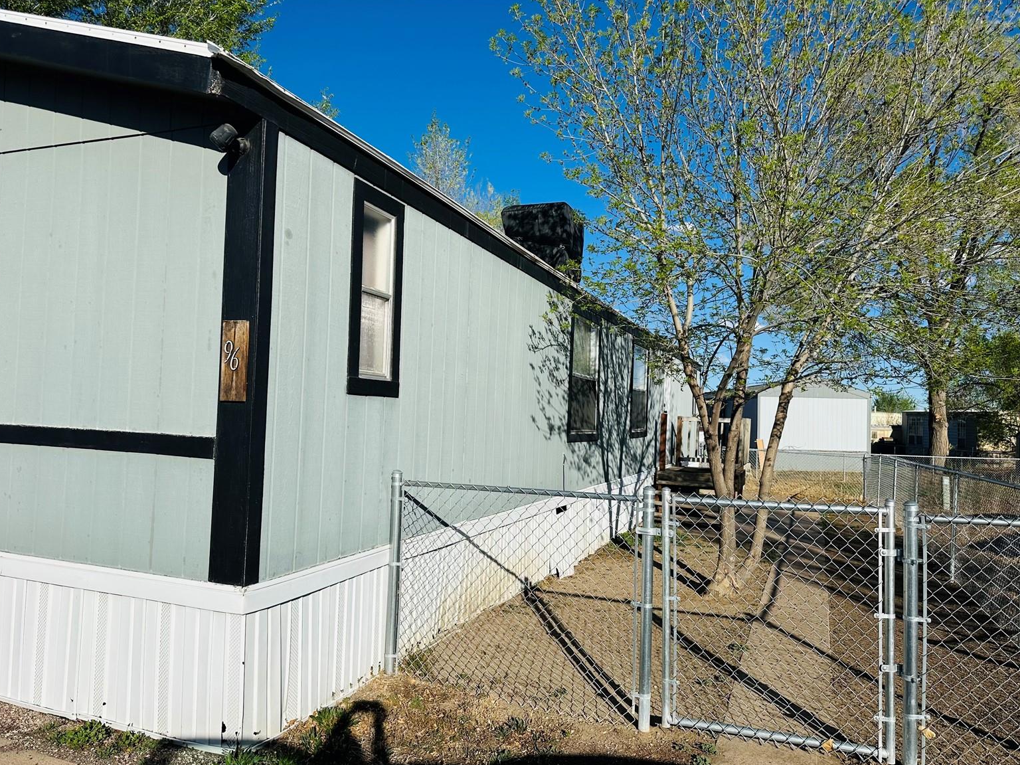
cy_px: 394
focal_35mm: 25
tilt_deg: +1.8
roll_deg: -1.3
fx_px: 737
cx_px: 500
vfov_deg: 54.9
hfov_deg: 69.4
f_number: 1.78
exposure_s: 1/8929
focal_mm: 6.86
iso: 80
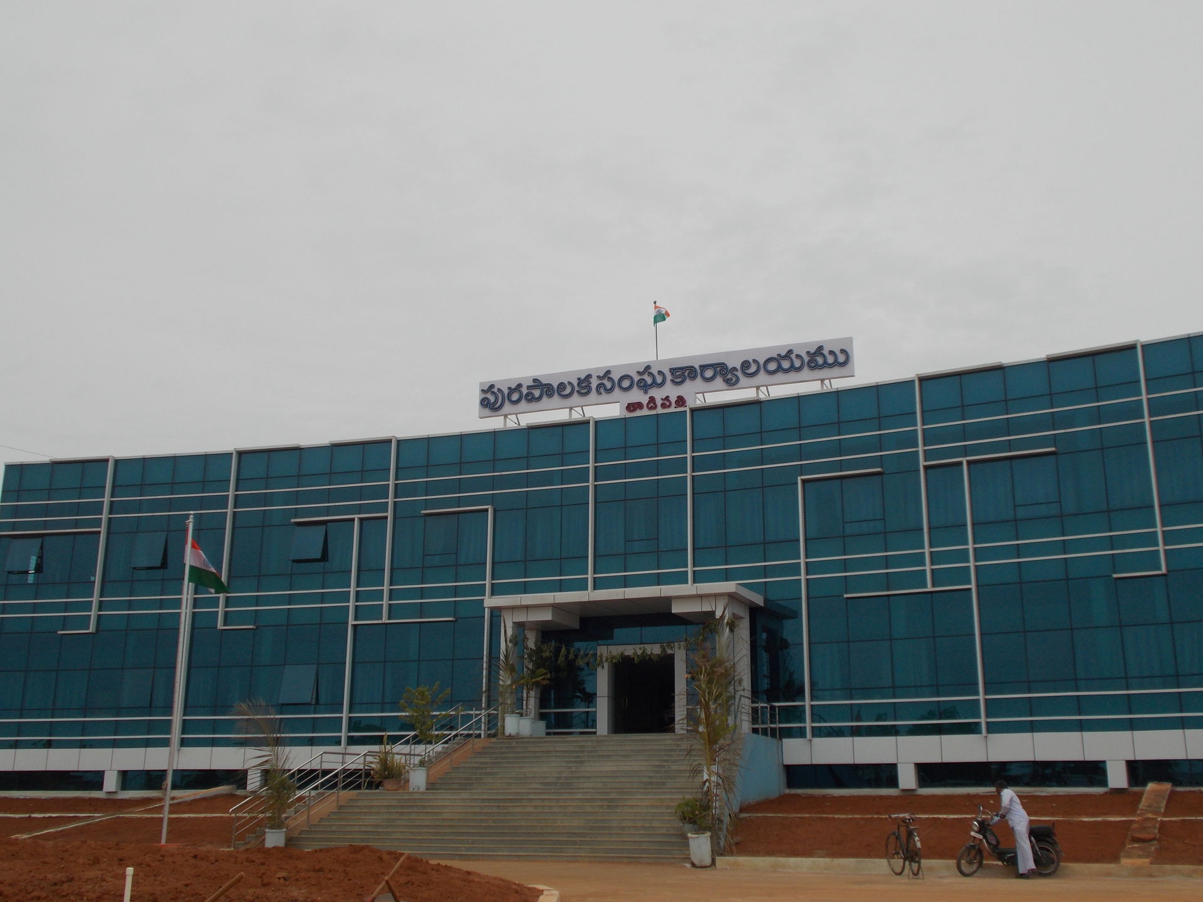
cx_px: 602
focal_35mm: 39
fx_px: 1355
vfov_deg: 36.8
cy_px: 451
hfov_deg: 47.9
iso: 80
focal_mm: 6.9
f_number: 9.8
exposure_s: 1/250
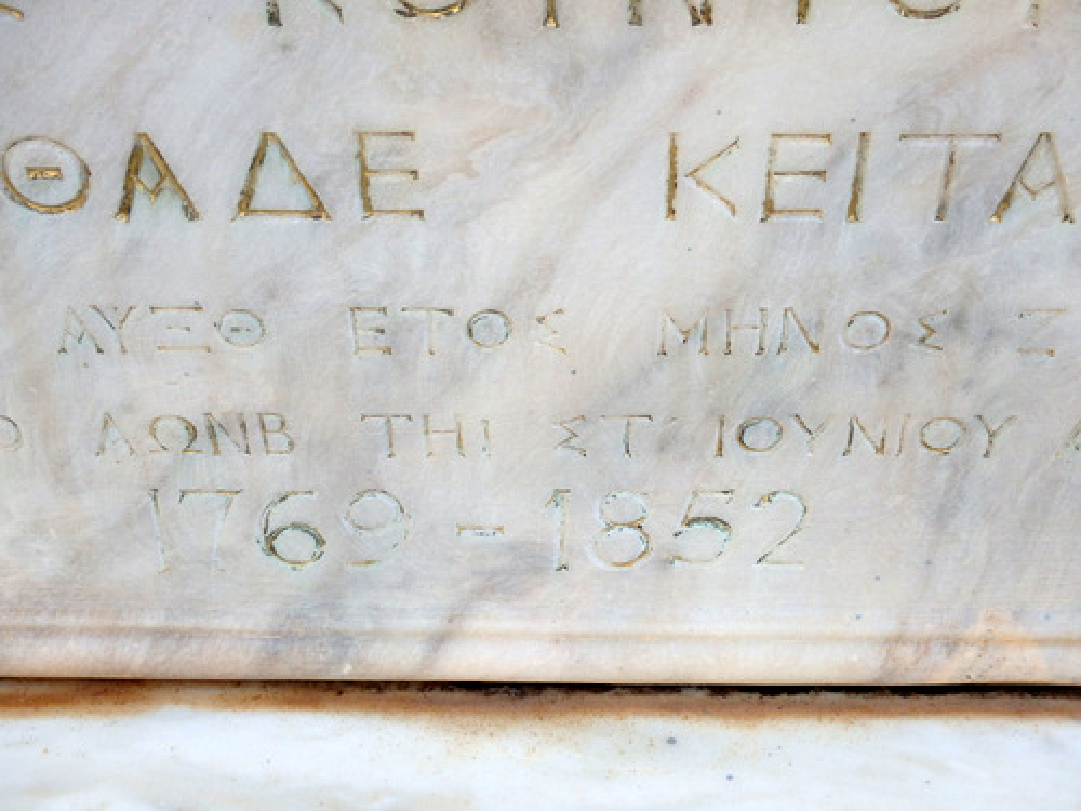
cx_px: 540
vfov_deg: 28.0
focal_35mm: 52
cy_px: 406
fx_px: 1624
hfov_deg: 36.8
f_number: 5
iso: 125
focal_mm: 9.4
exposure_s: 1/320
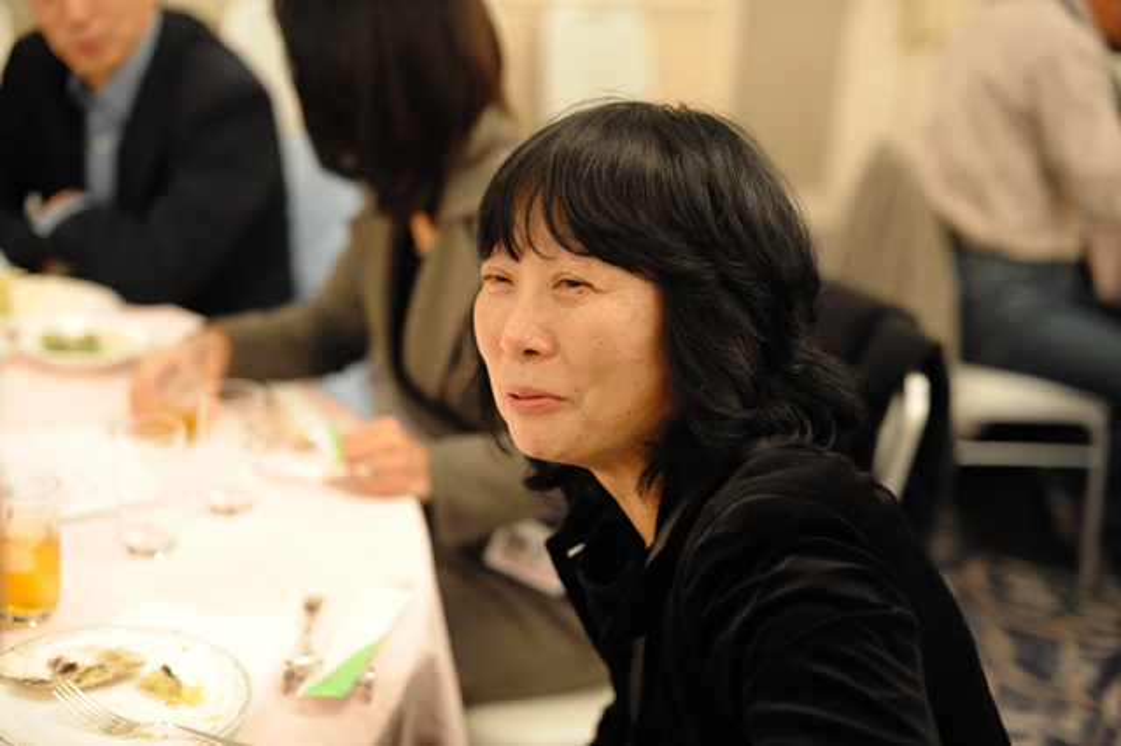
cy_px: 373
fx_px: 1556
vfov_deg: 27.0
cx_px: 560
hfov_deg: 39.6
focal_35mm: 50
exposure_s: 1/100
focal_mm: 50
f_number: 2.8
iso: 2500
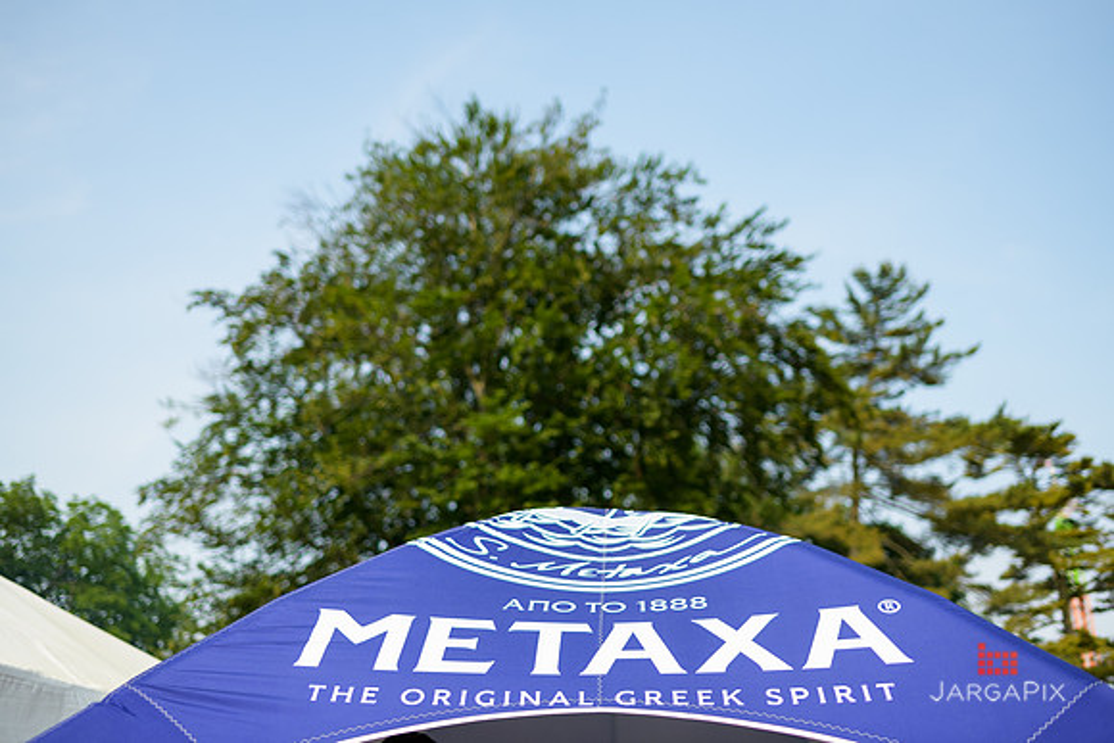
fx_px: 1083
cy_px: 372
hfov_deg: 54.4
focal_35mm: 35
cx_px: 557
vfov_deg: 37.9
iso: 100
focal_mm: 35
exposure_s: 1/2500
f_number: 2
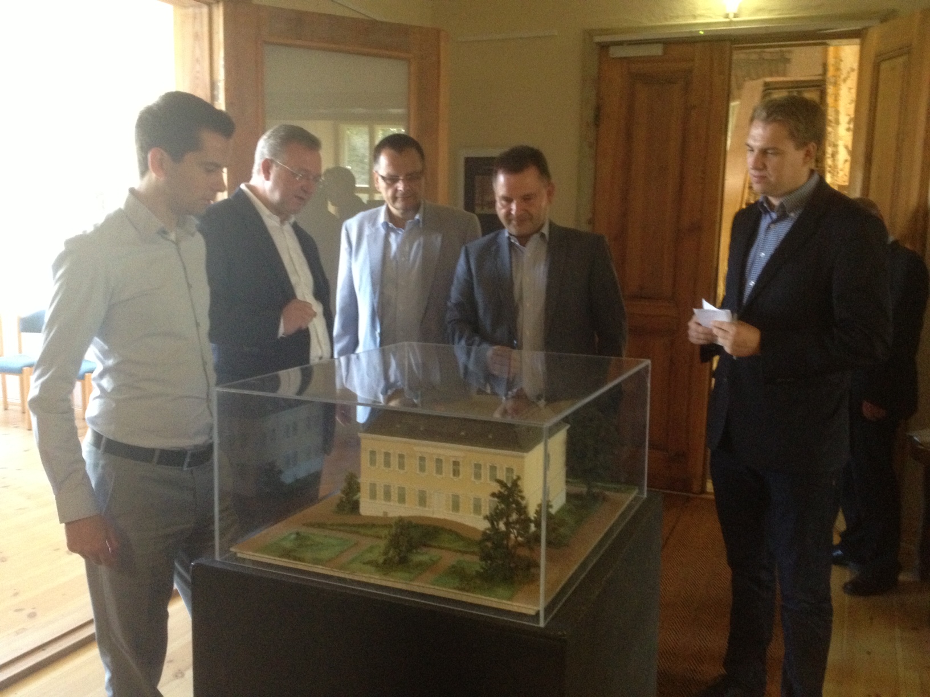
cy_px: 348
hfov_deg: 52.6
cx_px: 465
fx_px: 940
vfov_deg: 40.7
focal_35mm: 35
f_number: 2.4
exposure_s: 1/15
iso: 400
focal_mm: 4.28
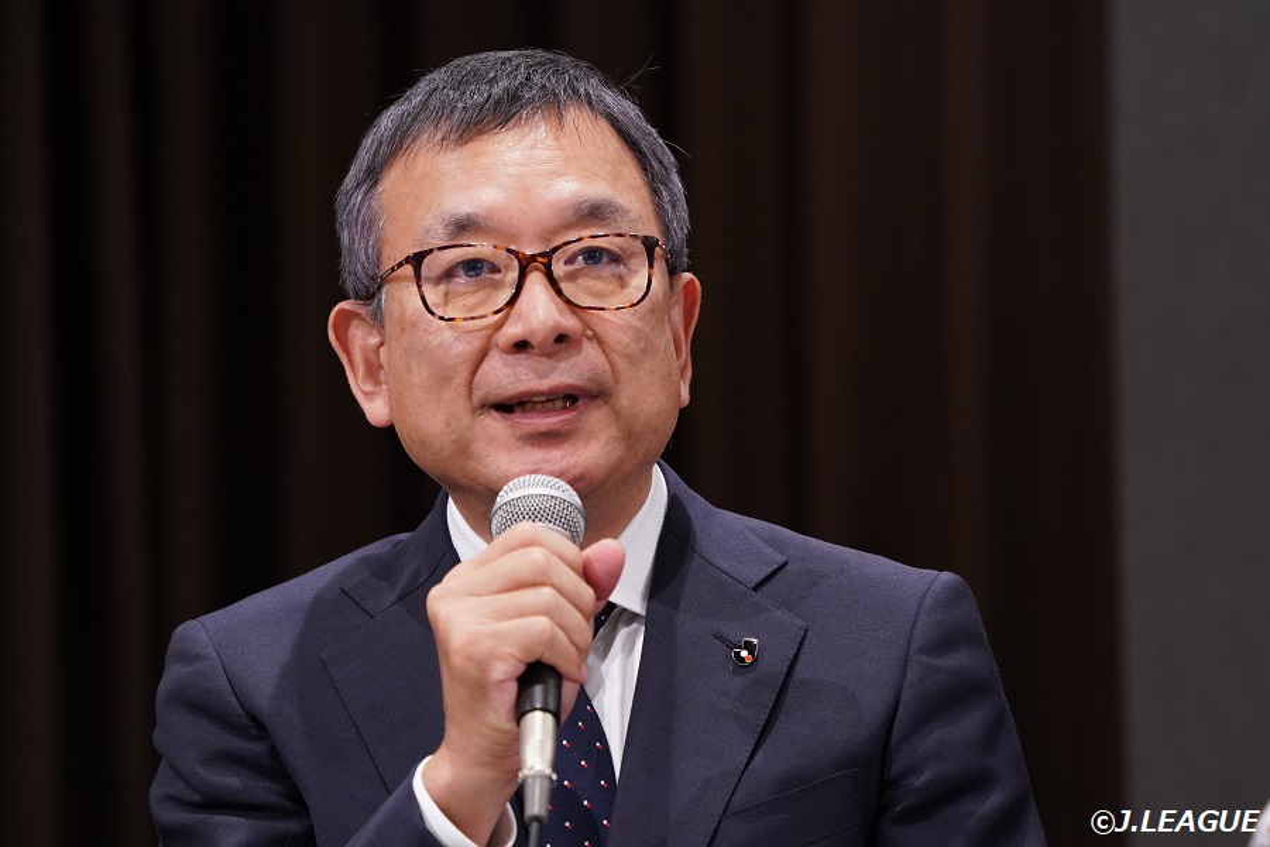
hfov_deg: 7.4
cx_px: 635
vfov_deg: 4.9
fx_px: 9842
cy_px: 424
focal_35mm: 279
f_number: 5.6
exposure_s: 1/125
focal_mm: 279
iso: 3200
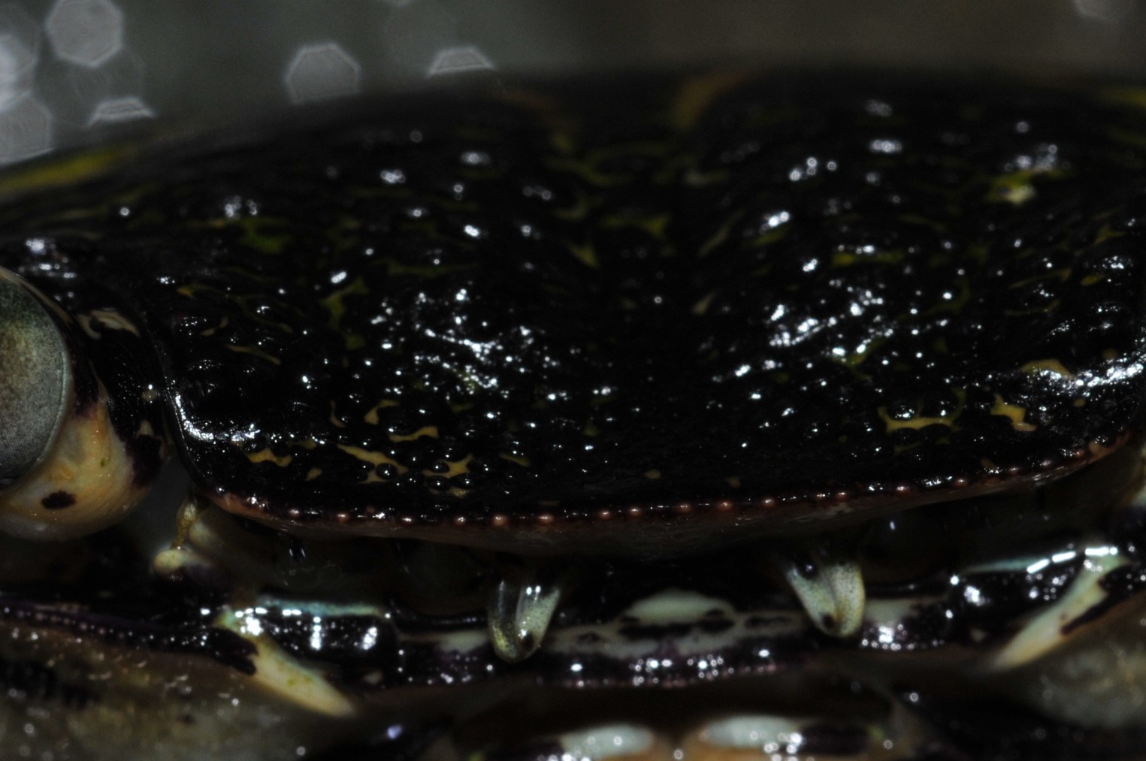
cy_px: 423
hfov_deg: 11.6
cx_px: 641
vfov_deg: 7.7
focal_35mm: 177
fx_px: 5628
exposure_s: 1/50
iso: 320
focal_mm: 60
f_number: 18
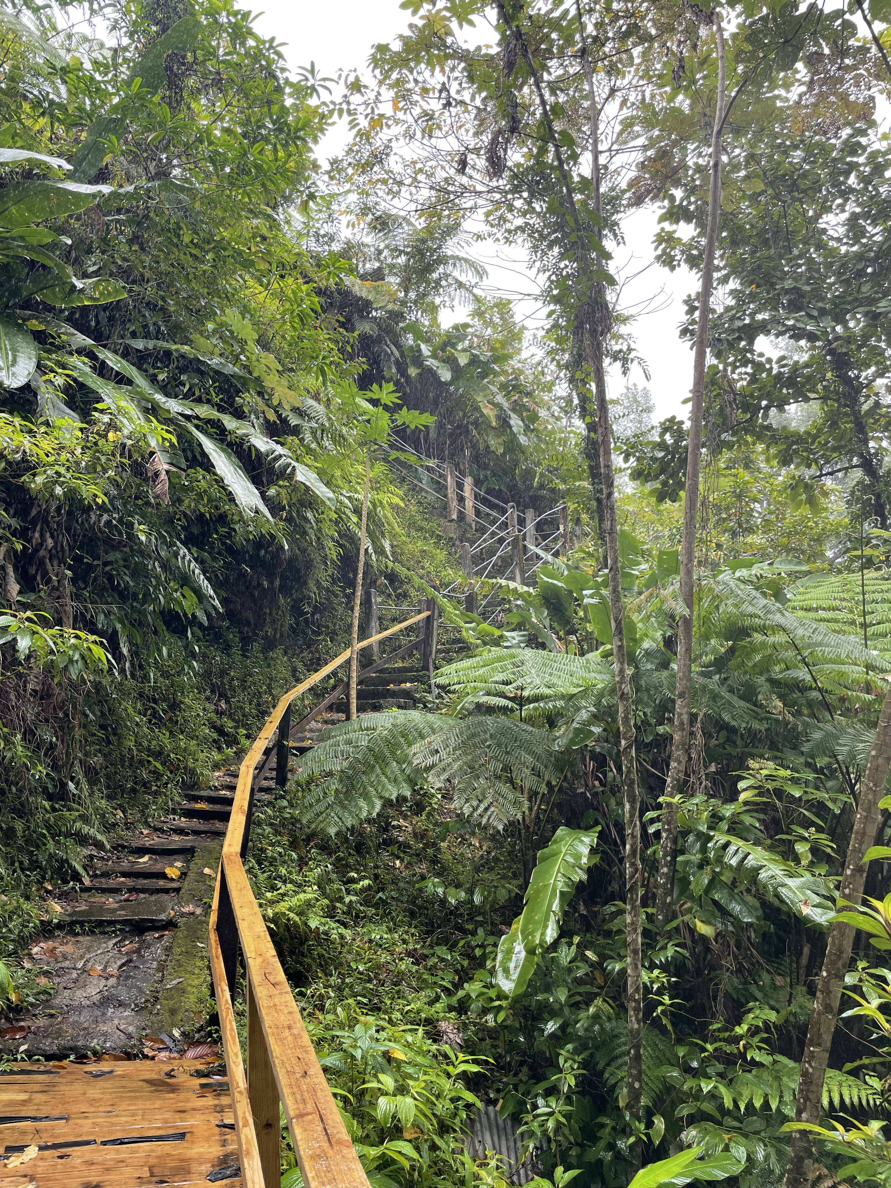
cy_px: 594
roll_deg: +2.1
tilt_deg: +12.5
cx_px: 446
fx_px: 892
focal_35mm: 26
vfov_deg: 67.3
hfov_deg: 53.1
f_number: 1.6
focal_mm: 4.2
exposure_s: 1/383
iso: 32
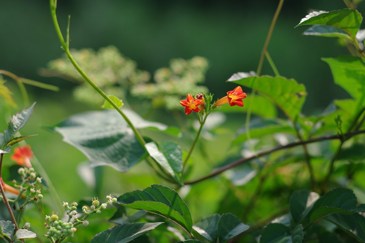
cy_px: 122
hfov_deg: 19.5
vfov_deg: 13.0
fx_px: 1063
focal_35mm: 105
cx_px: 182
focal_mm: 70
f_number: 3.5
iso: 100
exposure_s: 1/500
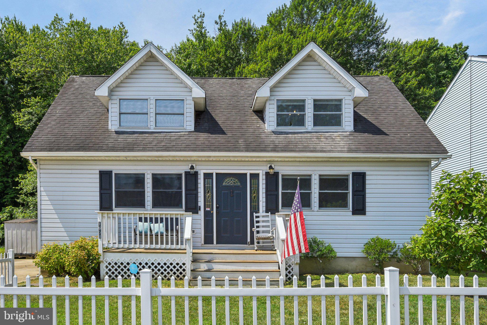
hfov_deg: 69.4
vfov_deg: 49.6
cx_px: 244
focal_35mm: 26
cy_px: 162
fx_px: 352
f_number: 8
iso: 400
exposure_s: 1/2500
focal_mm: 26
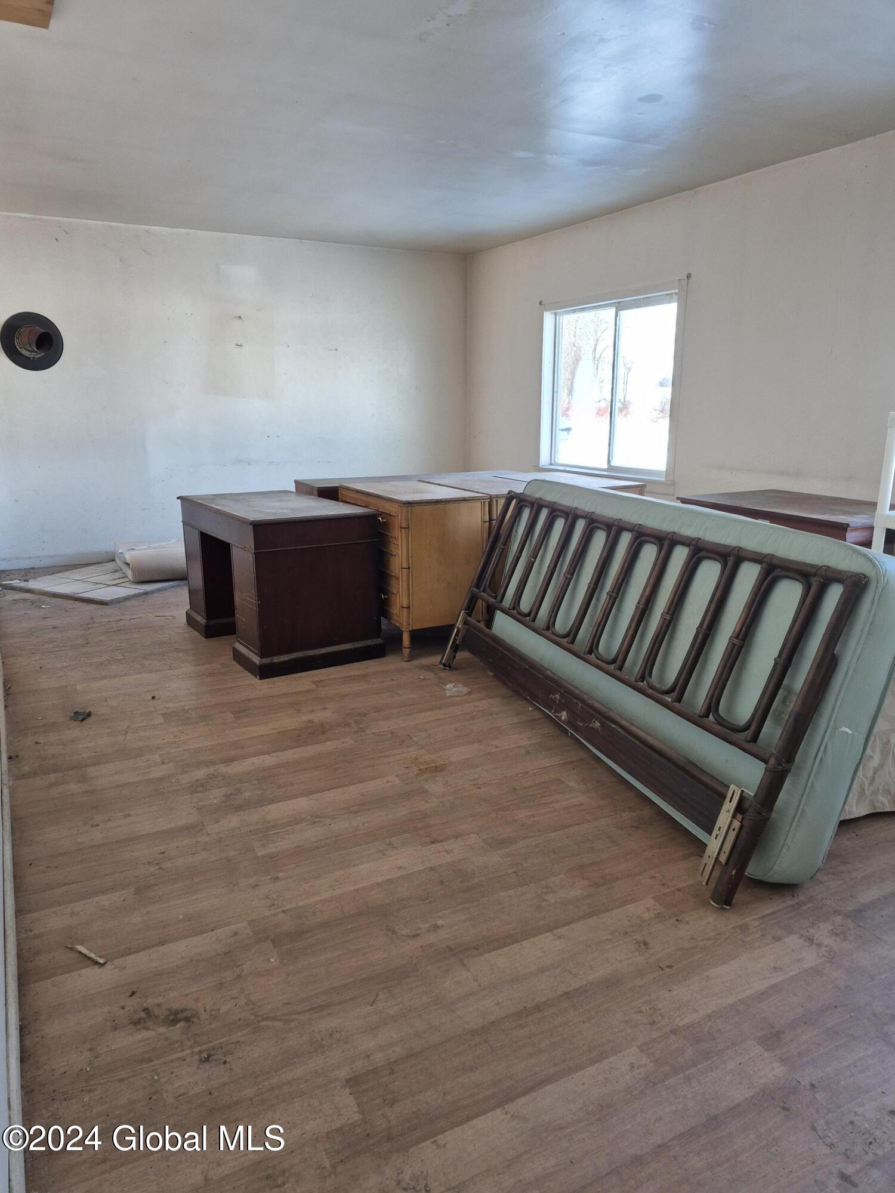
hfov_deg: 58.9
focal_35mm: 23
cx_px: 448
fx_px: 793
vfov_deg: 73.9
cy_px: 596
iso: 125
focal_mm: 5.4
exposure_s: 1/180
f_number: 1.8
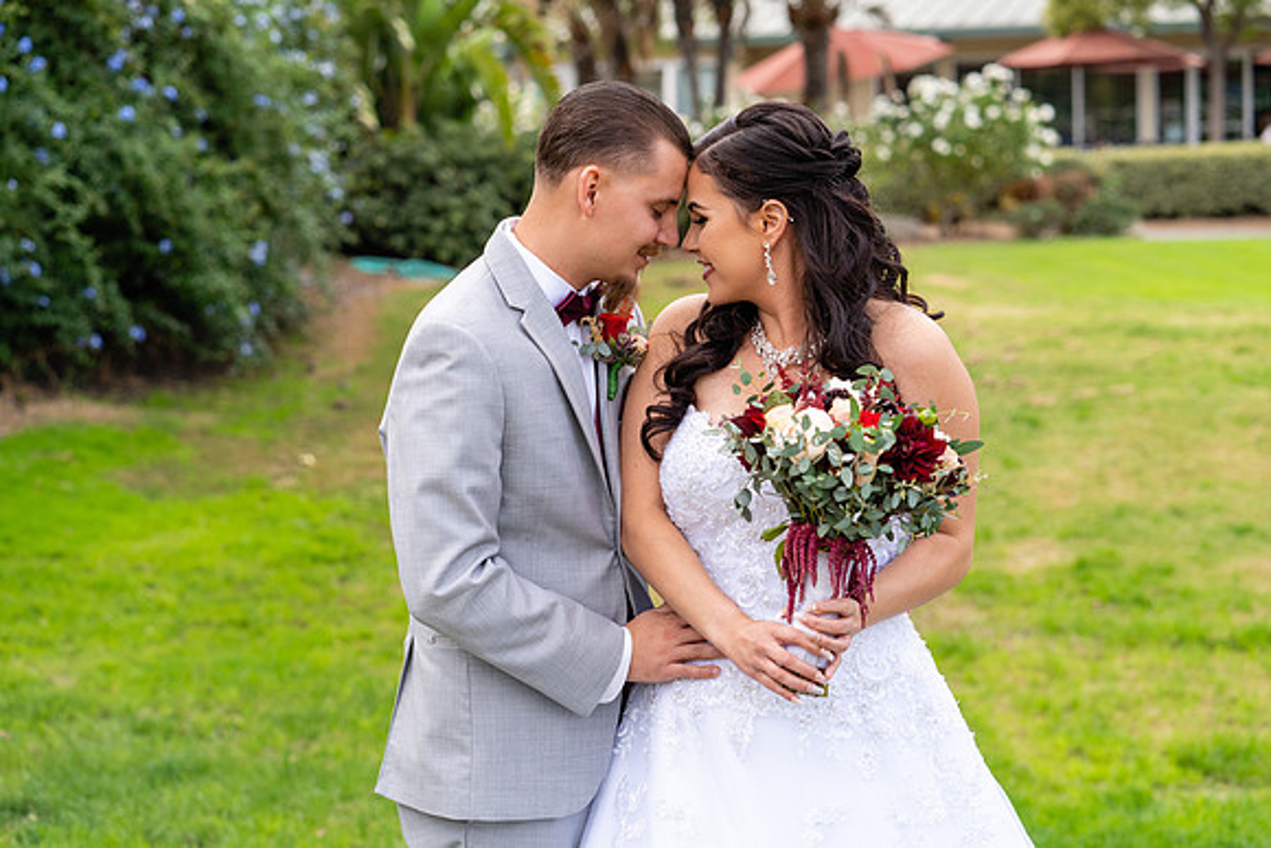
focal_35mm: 85
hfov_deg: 23.9
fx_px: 3002
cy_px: 424
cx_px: 636
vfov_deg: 16.1
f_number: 4.5
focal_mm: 85
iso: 200
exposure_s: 1/800
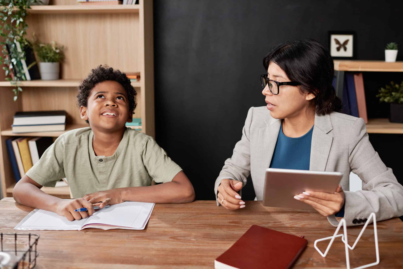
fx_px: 392
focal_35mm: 35
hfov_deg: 54.4
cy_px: 134
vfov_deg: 37.9
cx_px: 202
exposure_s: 1/200
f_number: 2.8
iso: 800
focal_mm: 35
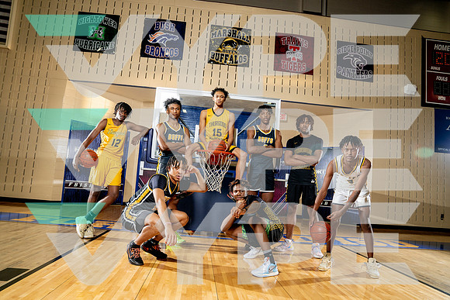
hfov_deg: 73.7
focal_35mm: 24
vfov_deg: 53.2
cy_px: 150
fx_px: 300
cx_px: 225
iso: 500
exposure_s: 1/250
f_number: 5.6
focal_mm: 24
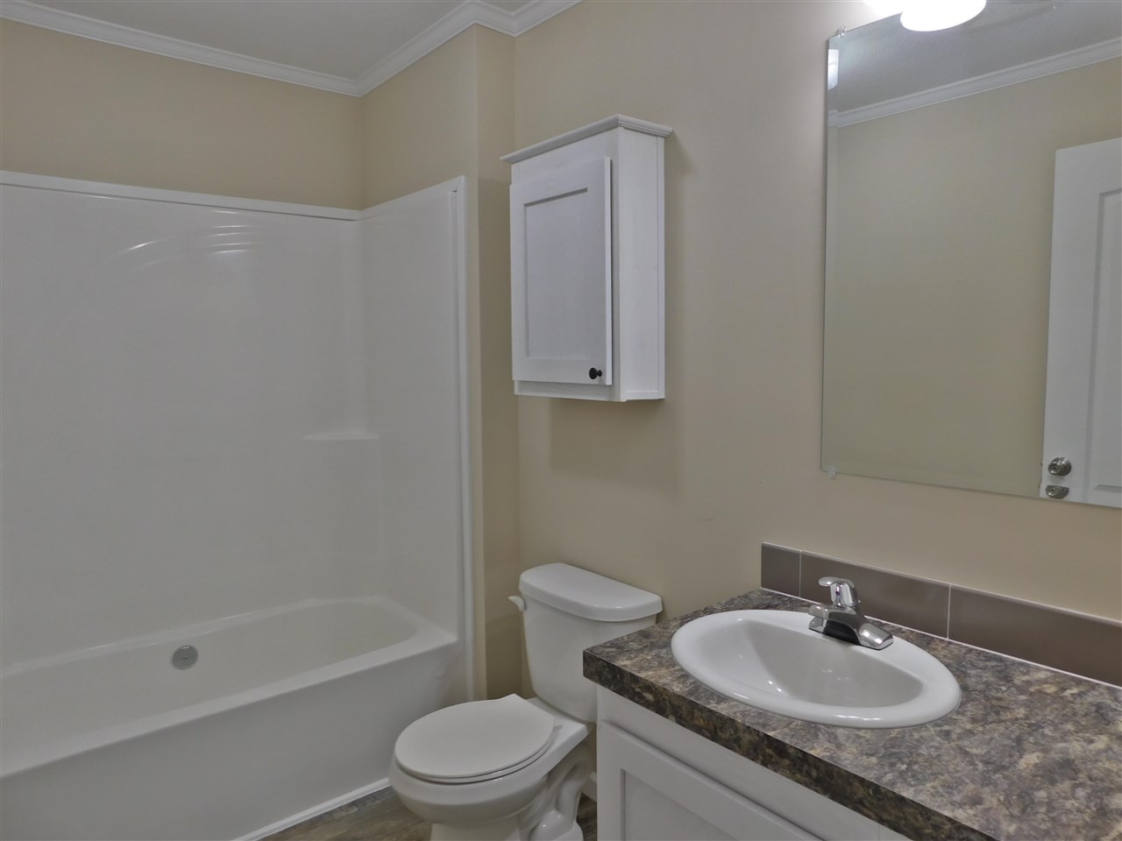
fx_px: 745
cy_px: 420
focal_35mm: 23
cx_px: 561
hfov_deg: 73.9
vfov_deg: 58.9
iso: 125
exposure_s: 1/30
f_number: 3
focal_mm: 4
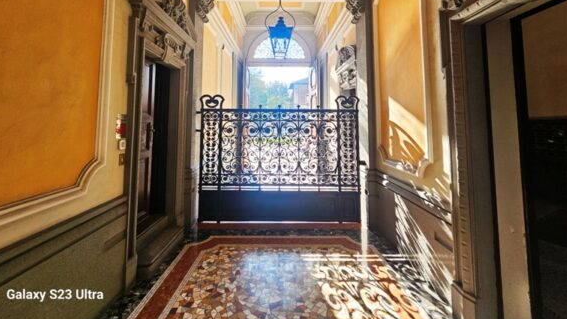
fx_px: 226
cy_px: 105
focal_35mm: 15
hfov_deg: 103.0
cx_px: 278
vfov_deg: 68.5
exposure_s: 1/178
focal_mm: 2.2
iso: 50
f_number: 2.2
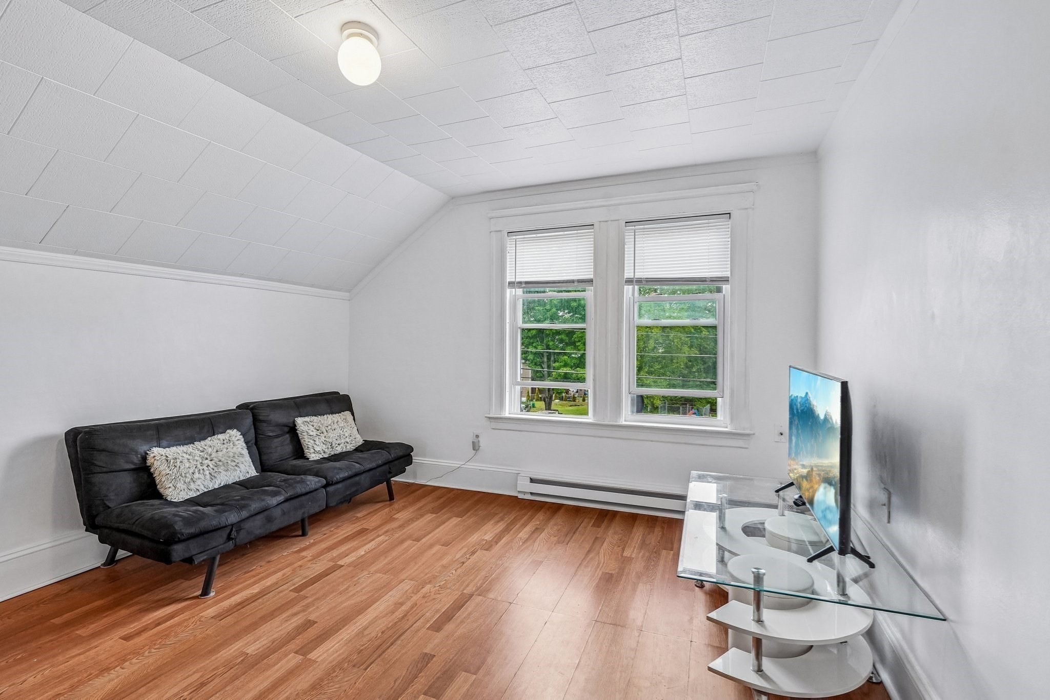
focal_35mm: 16
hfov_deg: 96.7
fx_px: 467
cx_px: 525
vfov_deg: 73.7
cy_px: 350
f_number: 8
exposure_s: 1/30
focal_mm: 16
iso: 400
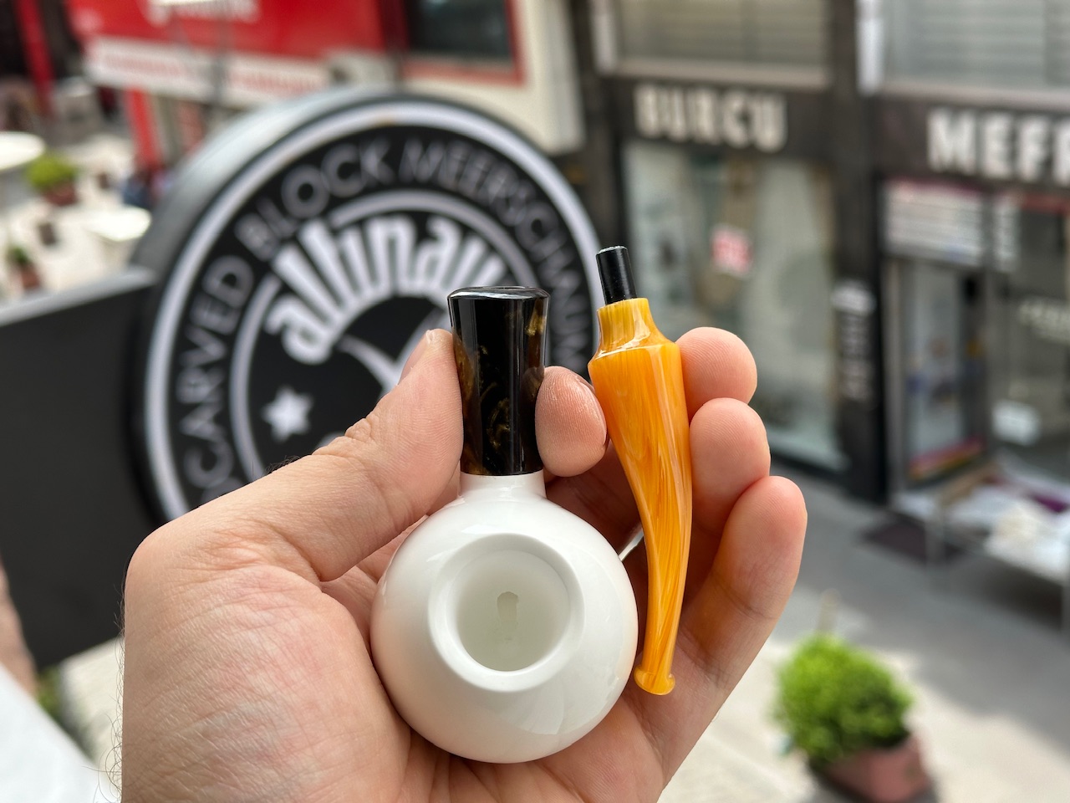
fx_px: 1484
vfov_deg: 30.3
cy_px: 402
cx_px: 535
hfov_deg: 39.7
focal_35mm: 48
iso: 64
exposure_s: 1/1199
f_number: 1.78
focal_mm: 6.86
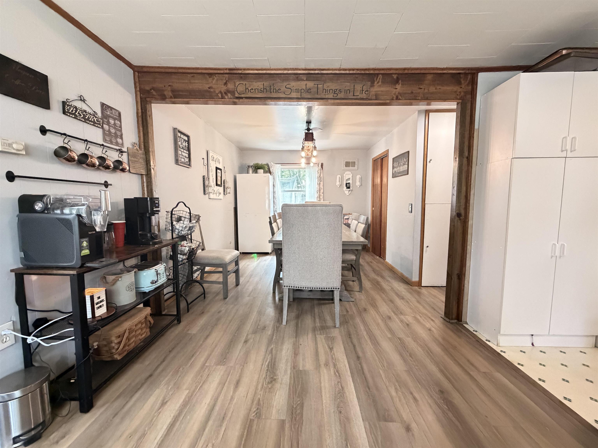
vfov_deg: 85.7
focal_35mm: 14
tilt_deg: -4.8
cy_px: 224
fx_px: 242
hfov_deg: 102.1
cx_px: 299
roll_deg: +1.1
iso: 800
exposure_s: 1/60
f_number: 2.2
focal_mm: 2.22
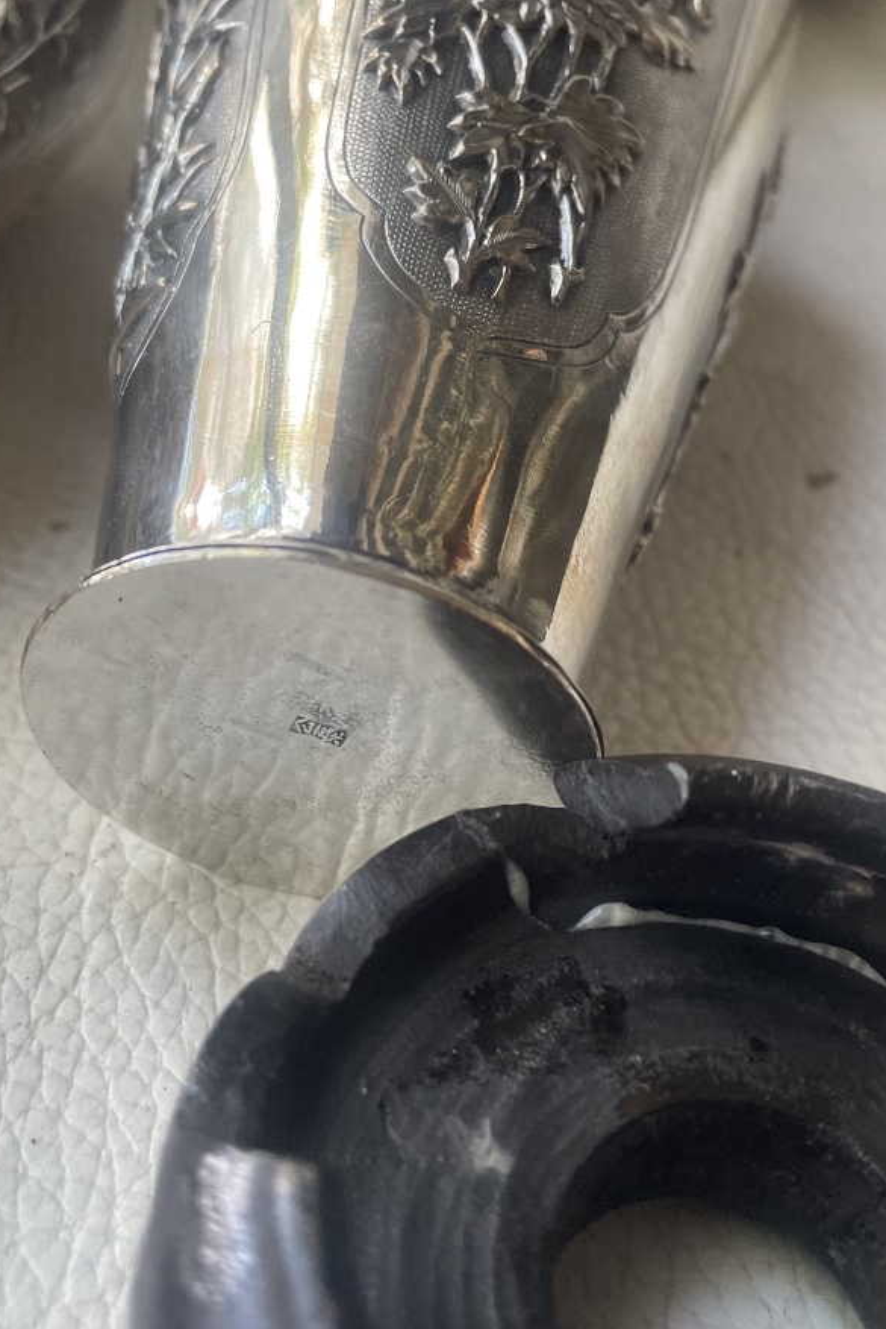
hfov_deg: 35.9
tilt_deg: -71.6
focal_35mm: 37
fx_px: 1365
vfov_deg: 51.7
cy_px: 567
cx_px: 492
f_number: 1.6
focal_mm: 4.2
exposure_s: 1/121
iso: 125
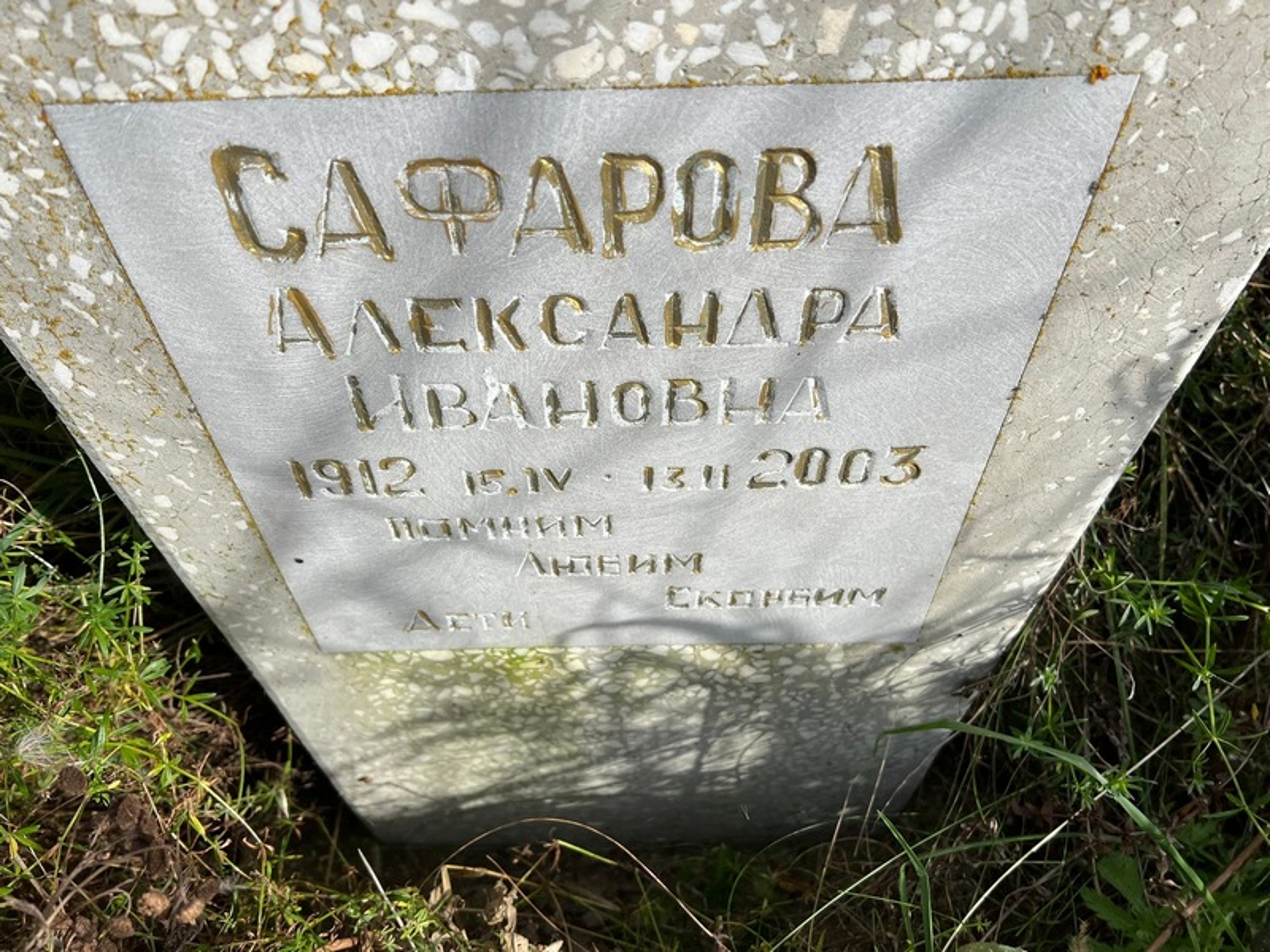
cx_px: 635
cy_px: 476
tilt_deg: -49.7
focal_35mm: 26
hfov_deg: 67.3
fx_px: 954
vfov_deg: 53.1
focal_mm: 5.7
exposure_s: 1/4831
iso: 50
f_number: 1.5
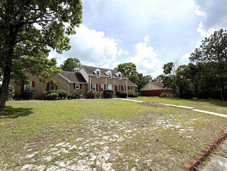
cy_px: 86
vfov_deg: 81.8
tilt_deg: +5.0
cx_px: 108
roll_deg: +1.1
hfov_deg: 98.1
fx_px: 98
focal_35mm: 15
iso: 20
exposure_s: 1/1211
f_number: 2.2
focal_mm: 2.22
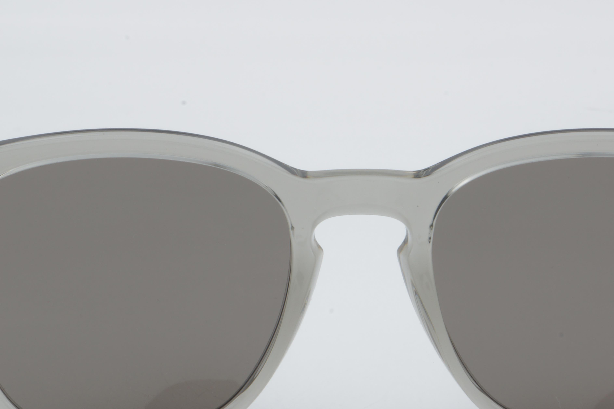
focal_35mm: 131
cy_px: 285
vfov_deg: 10.5
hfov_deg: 15.7
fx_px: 2230
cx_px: 362
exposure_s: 1/3
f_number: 32
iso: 100
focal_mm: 55
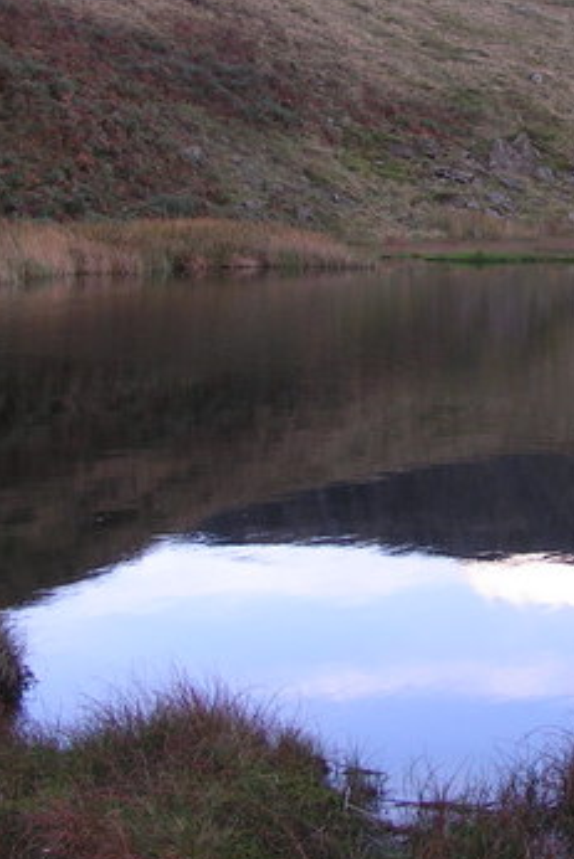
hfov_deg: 18.4
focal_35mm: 73
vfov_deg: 27.6
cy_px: 318
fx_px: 1744
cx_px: 509
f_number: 4.5
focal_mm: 5.8
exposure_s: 1/50
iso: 50
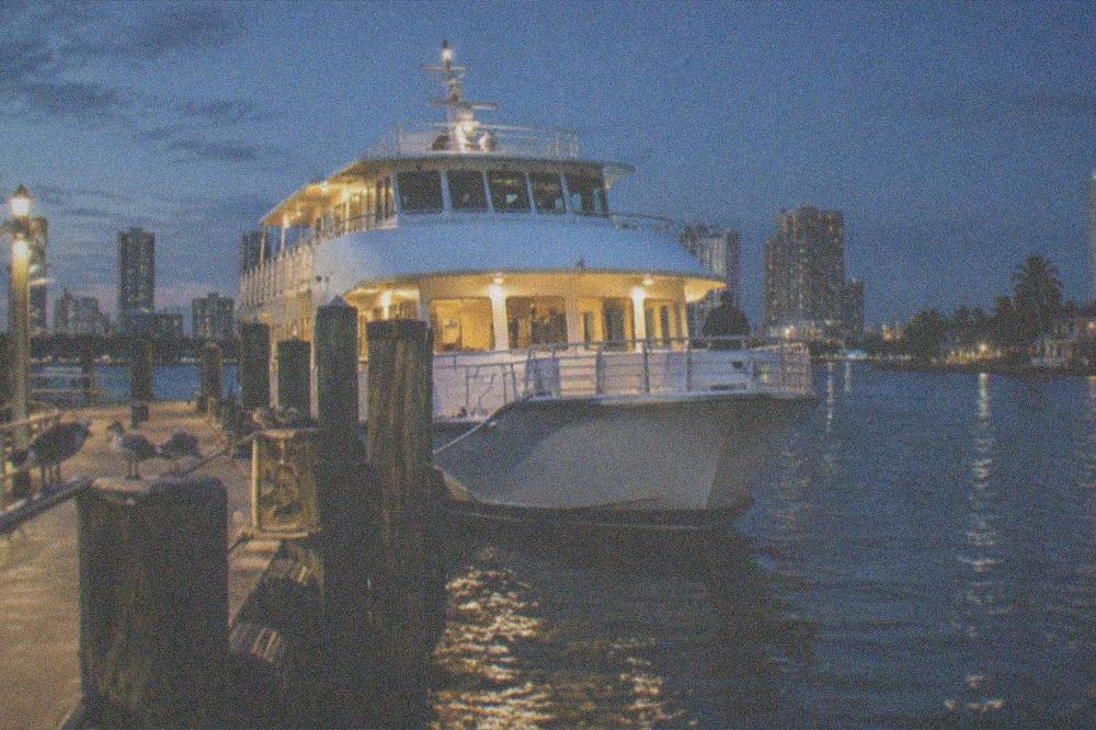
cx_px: 548
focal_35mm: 35
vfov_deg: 37.8
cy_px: 365
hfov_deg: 54.5
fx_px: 1065
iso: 6400
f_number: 8
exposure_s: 1/30
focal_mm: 35
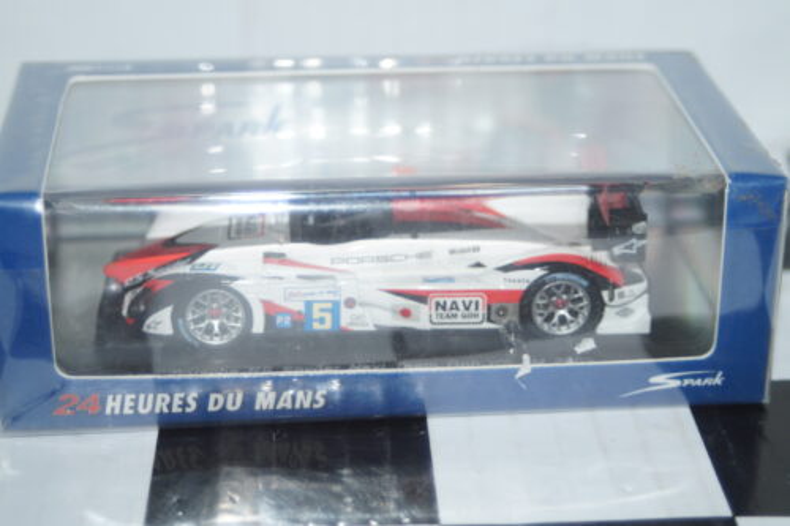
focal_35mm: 82
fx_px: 1810
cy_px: 263
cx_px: 395
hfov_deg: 24.6
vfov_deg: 16.5
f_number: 5
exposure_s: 1/100
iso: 250
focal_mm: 55
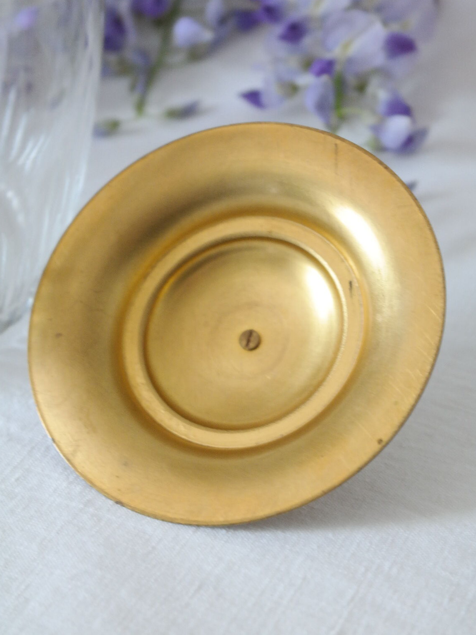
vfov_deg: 23.3
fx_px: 1540
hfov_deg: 17.6
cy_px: 309
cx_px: 238
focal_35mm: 84
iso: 1600
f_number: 5.6
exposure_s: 1/50
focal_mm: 50
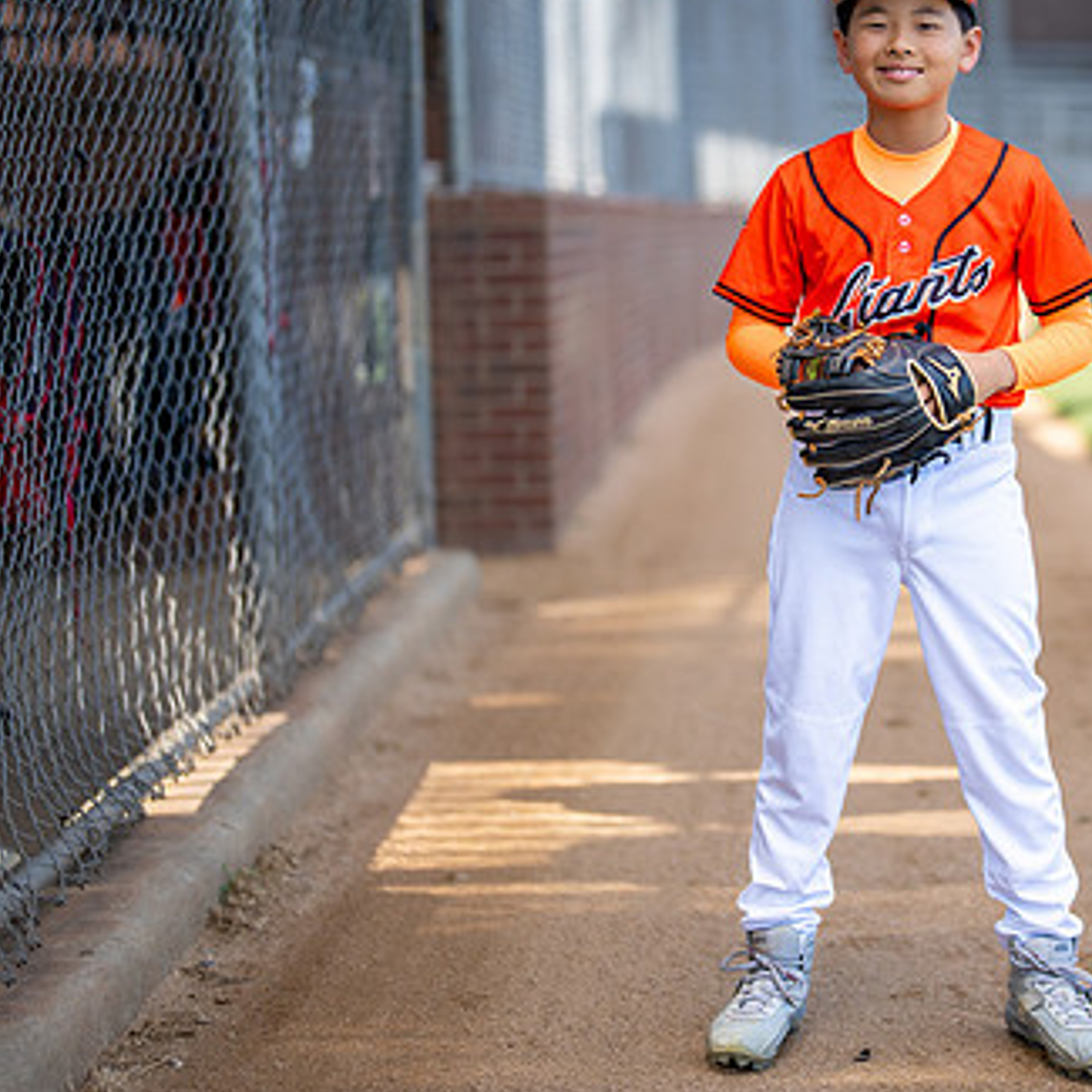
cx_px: 956
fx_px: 3105
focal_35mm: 87
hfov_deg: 19.6
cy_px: 449
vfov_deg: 19.9
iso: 125
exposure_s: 1/2000
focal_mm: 50
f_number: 1.2
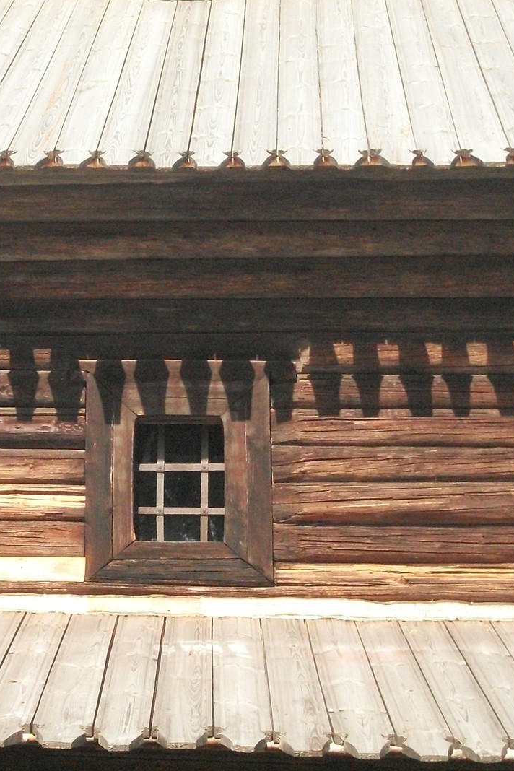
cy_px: 386
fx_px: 2420
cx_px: 128
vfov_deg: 18.1
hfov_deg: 12.1
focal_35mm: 113
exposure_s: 1/250
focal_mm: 13.5
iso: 400
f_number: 11.8
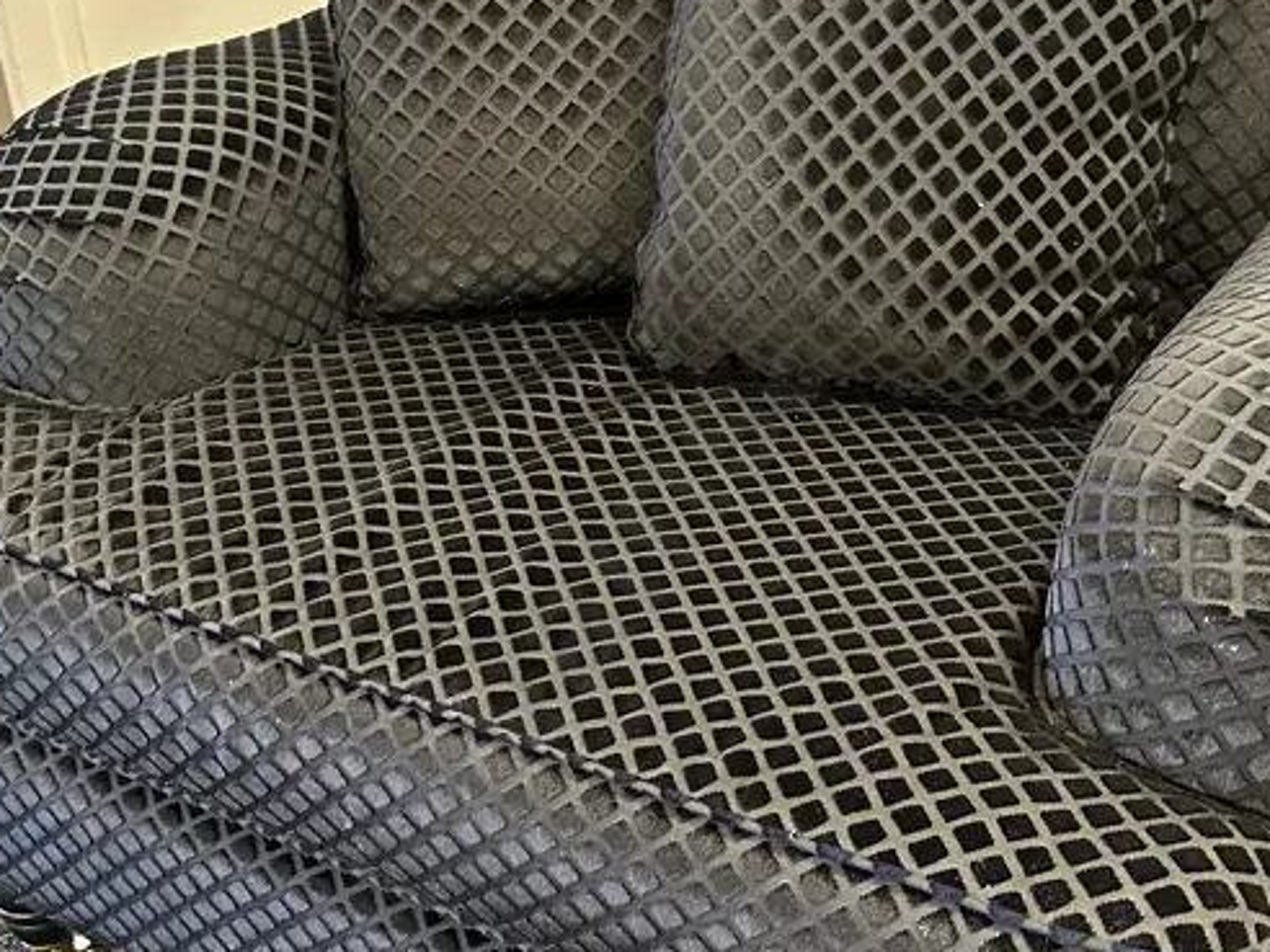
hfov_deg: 38.1
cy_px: 459
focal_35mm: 50
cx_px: 707
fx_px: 1834
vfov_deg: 29.1
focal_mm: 6.86
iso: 640
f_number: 1.78
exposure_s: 1/33
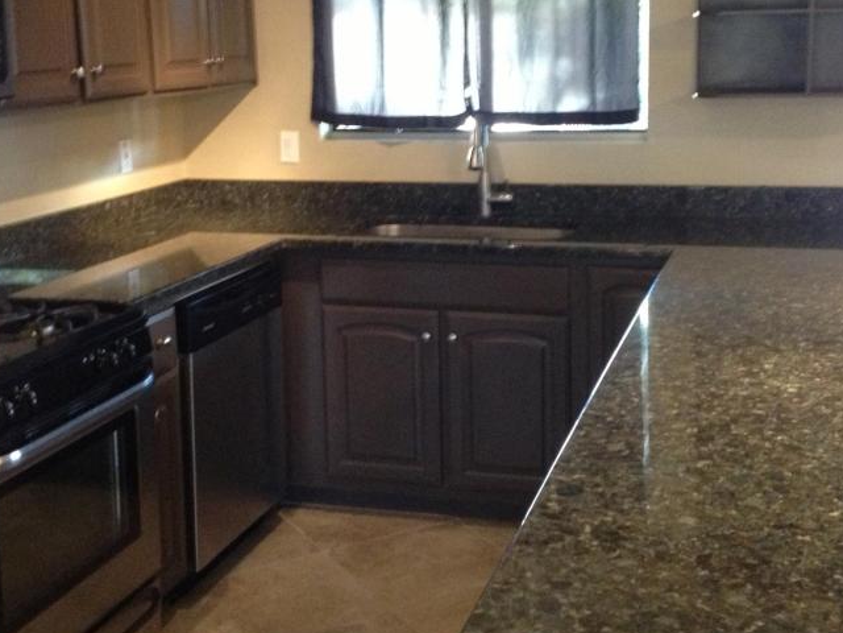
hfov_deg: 34.3
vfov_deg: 26.0
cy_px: 229
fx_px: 1364
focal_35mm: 56
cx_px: 470
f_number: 2.4
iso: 400
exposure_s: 1/20
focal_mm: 4.28
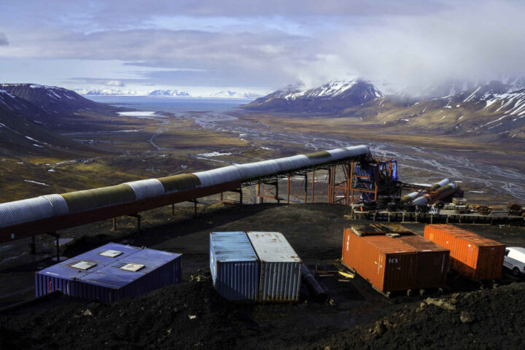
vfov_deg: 37.9
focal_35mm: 35
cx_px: 262
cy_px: 175
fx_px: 510
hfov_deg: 54.4
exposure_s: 1/500
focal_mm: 35
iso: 320
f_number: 13
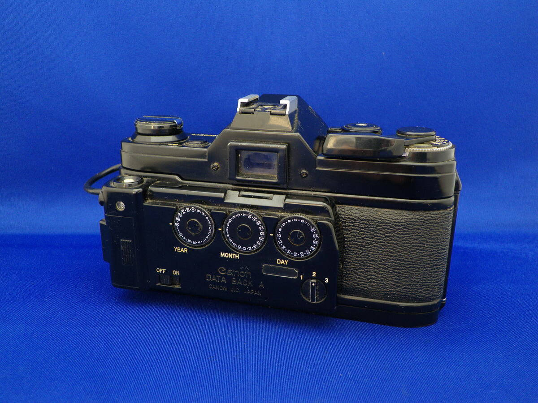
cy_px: 202
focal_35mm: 33
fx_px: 513
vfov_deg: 42.9
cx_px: 269
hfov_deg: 55.4
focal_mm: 5.8
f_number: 2.8
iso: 64
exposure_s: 1/4
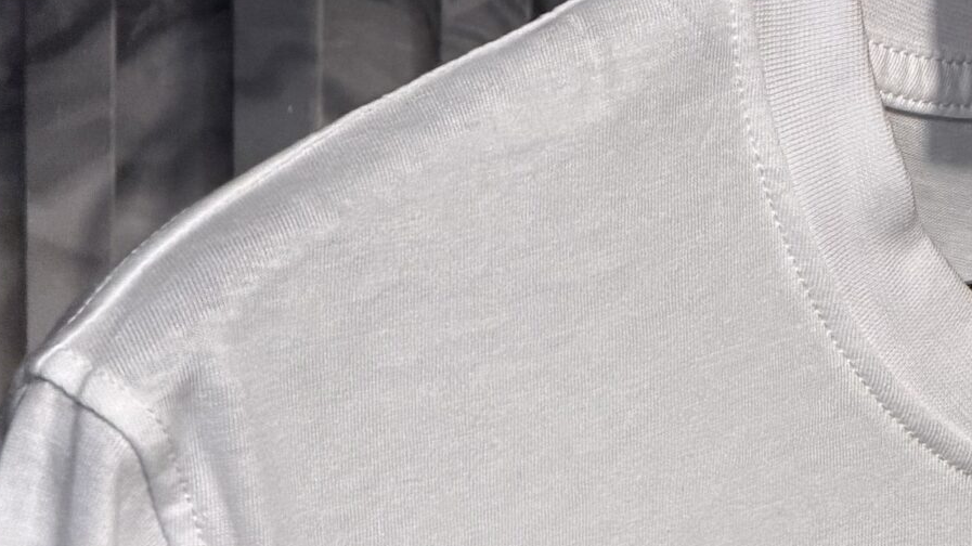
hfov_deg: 6.9
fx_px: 8013
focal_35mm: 311
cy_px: 684
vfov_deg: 3.9
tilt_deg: -10.7
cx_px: 1025
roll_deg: -0.4
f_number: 2.8
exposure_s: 1/100
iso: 200
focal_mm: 16.89
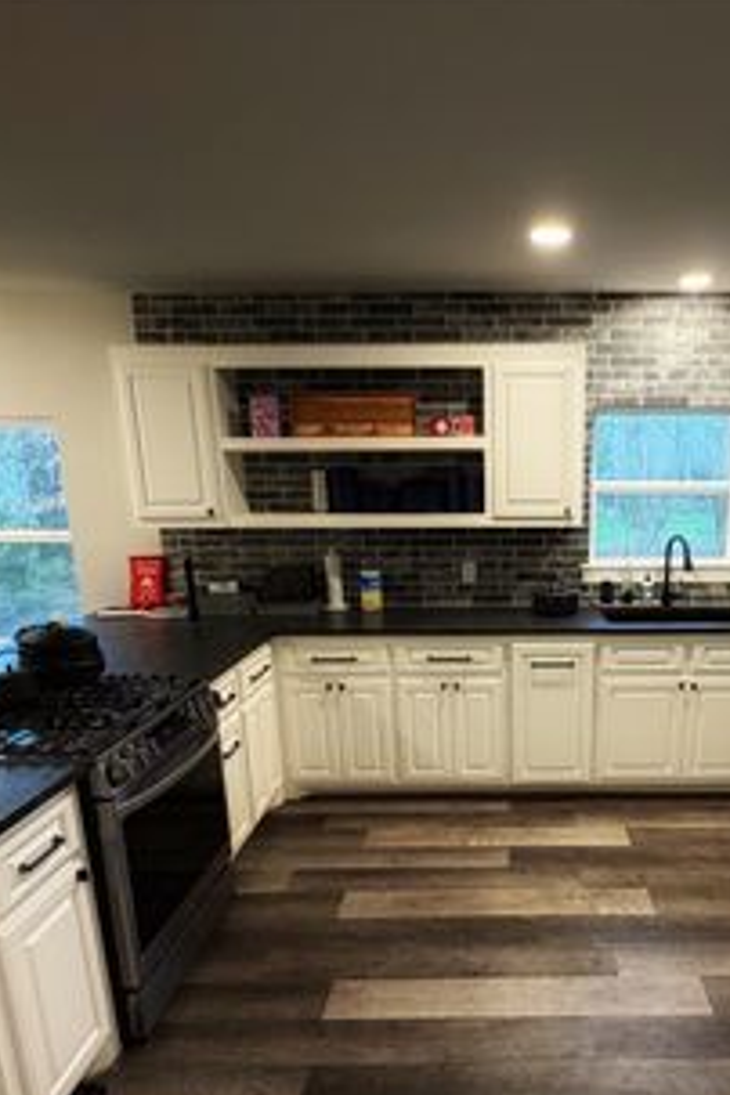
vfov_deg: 73.0
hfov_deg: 51.7
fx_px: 730
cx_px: 510
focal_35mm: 24
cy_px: 656
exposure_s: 1/60
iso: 320
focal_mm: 2.22
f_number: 2.2
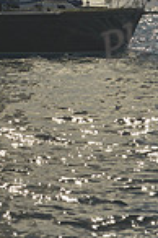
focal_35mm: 279
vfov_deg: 7.2
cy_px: -205
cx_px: 17
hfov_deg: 4.9
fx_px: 1841
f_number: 11
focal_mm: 70
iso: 200
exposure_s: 1/640
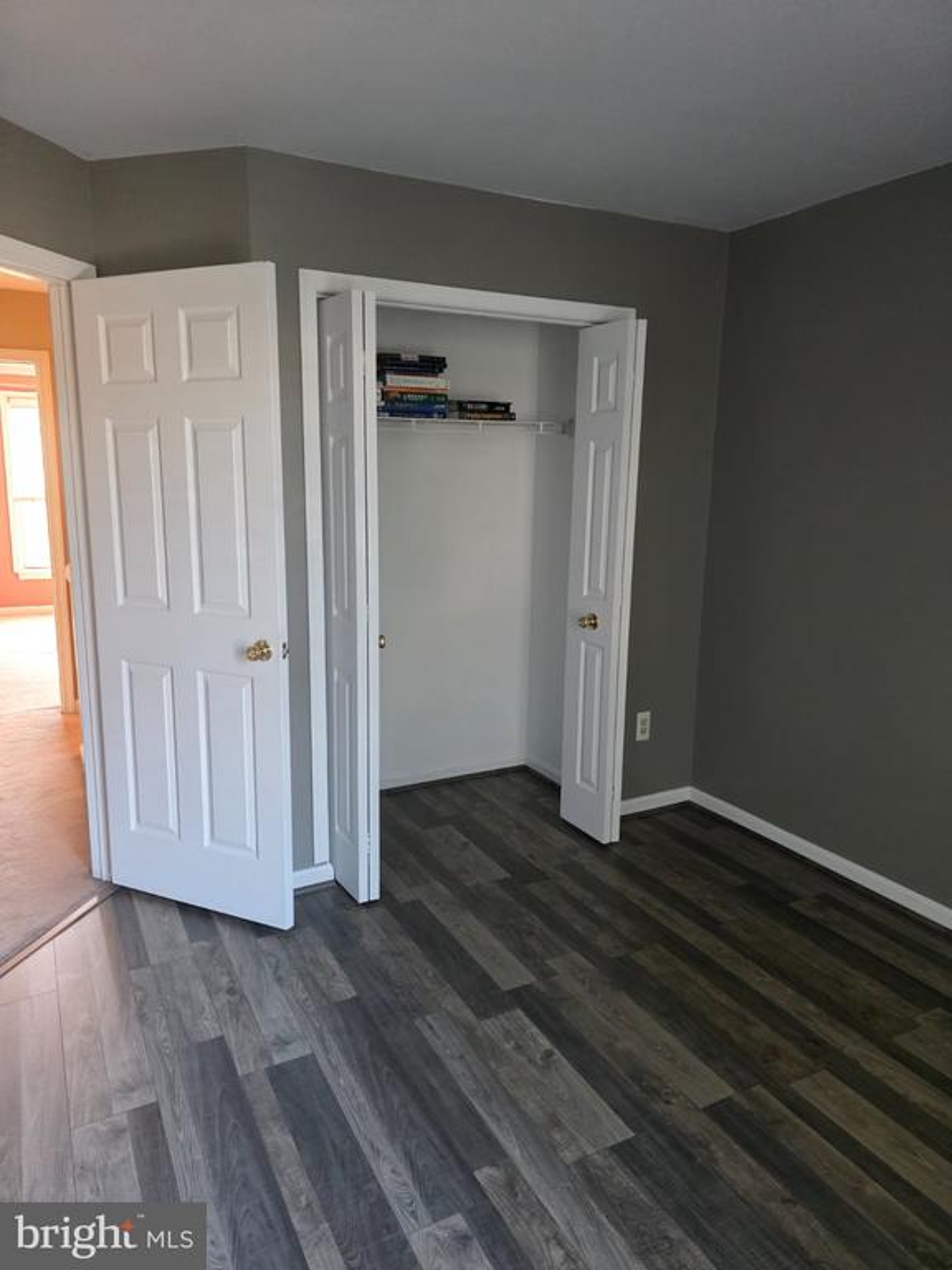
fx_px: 843
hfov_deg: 58.9
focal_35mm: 23
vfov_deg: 73.9
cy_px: 635
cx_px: 476
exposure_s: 1/120
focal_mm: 6.3
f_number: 1.7
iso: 1000
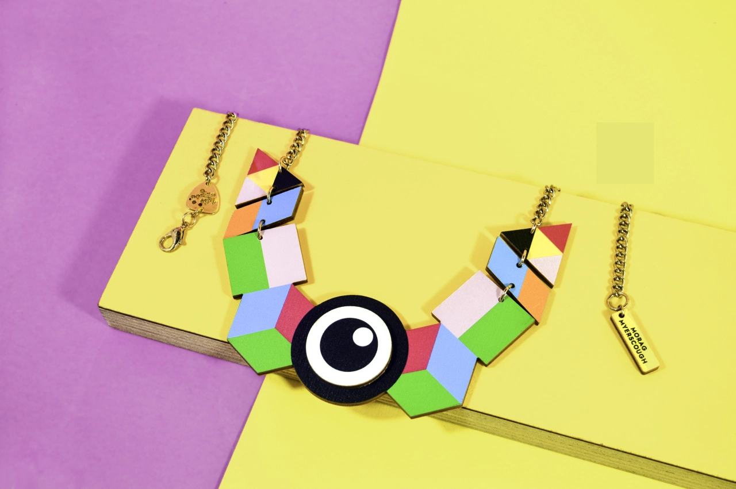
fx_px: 1103
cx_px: 368
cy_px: 244
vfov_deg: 25.0
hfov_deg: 36.9
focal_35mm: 54
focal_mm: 36
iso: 200
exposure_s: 1/125
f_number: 5.6
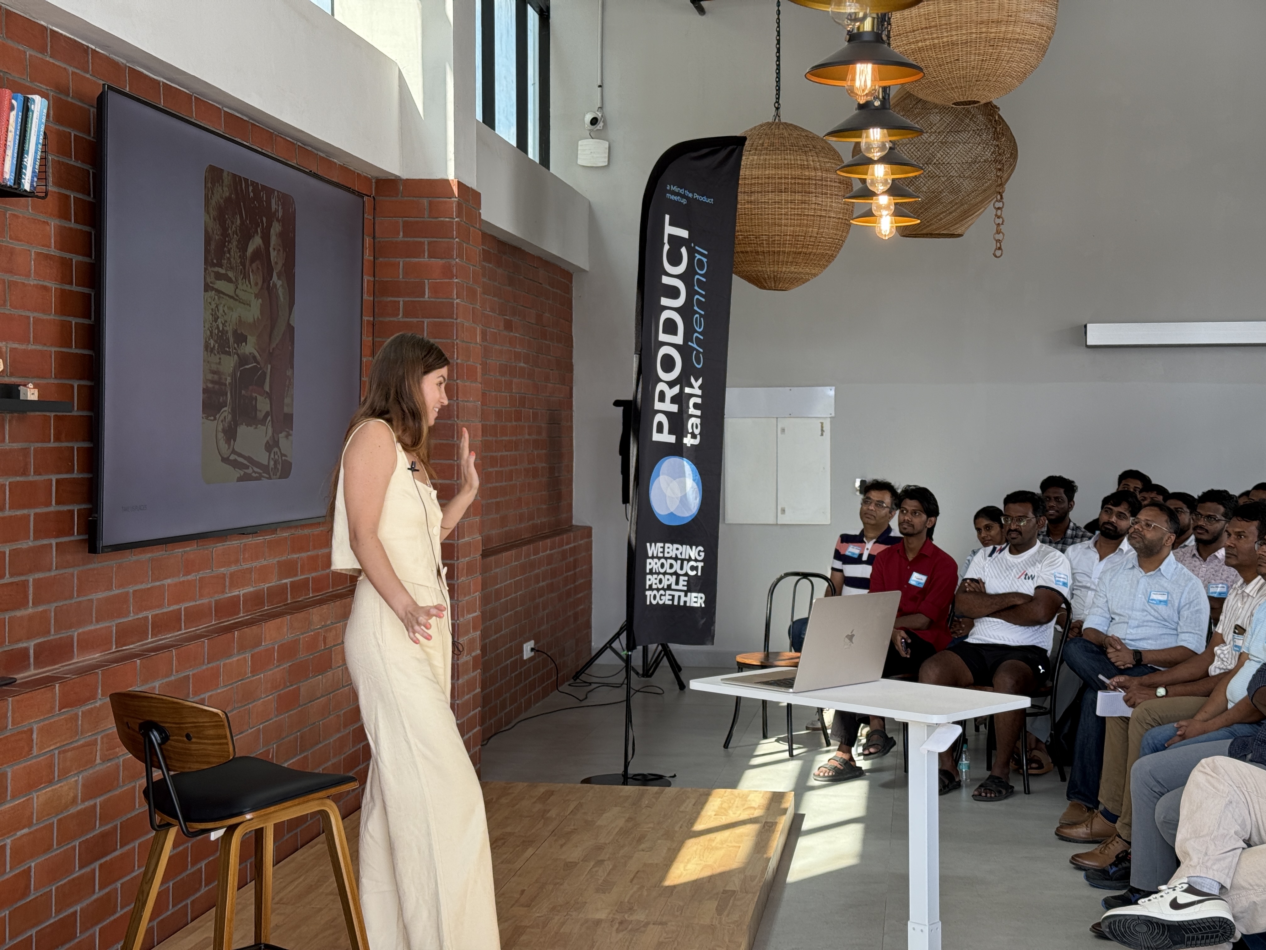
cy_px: 475
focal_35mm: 48
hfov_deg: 39.7
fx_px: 1755
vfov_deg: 30.3
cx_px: 633
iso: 50
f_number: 1.78
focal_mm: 6.76
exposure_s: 1/100
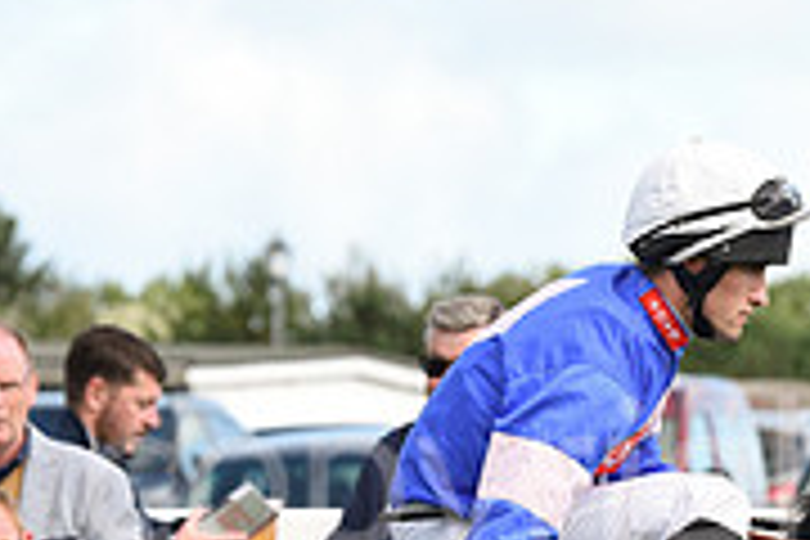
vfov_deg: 3.0
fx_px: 10124
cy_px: 767
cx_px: 675
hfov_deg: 4.6
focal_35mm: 450
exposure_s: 1/1250
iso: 500
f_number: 5.6
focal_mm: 140
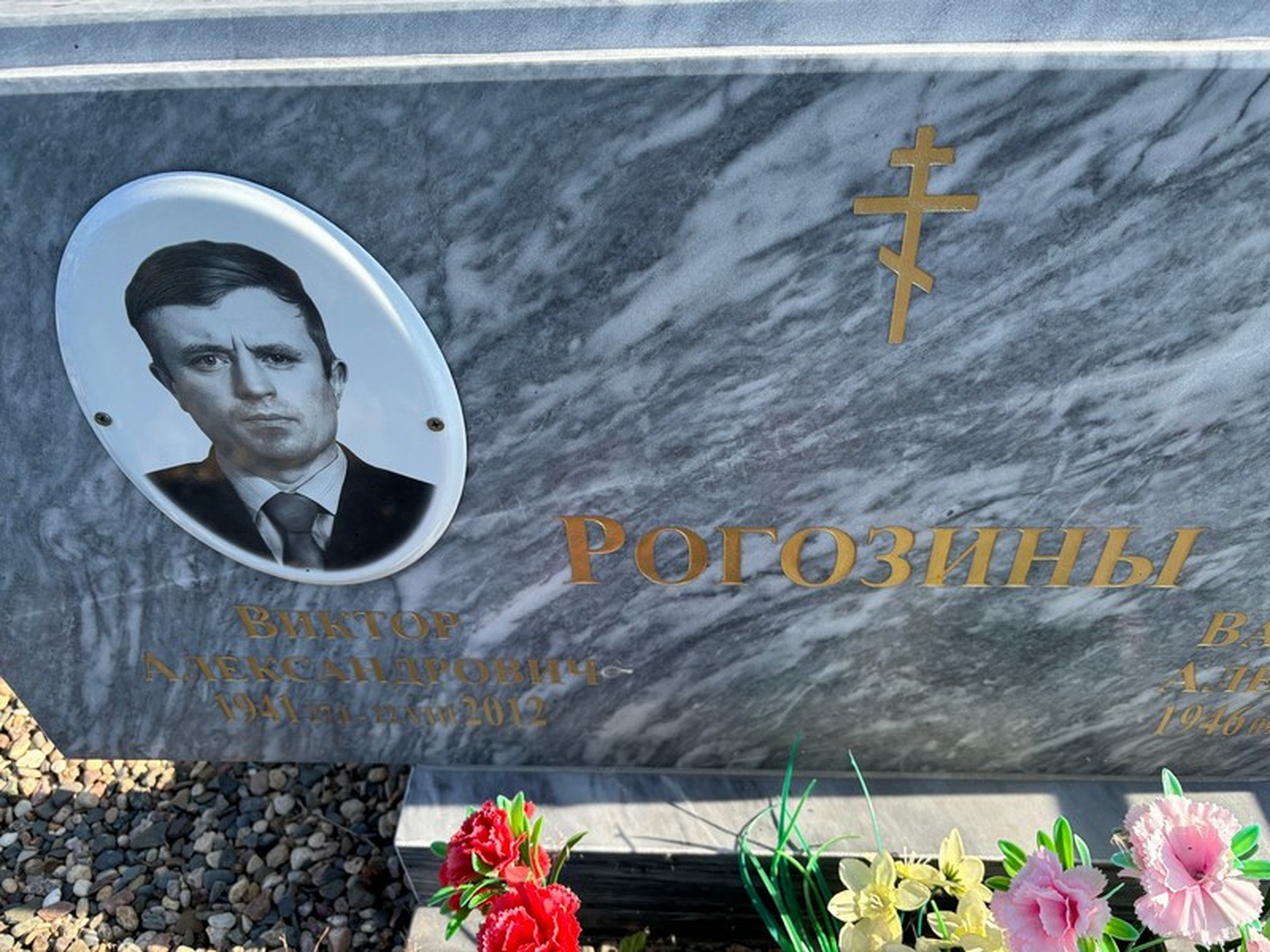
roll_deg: +3.9
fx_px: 954
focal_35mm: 26
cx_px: 635
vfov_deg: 53.1
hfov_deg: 67.3
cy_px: 476
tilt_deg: -42.4
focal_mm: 5.96
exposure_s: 1/951
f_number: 1.6
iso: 50
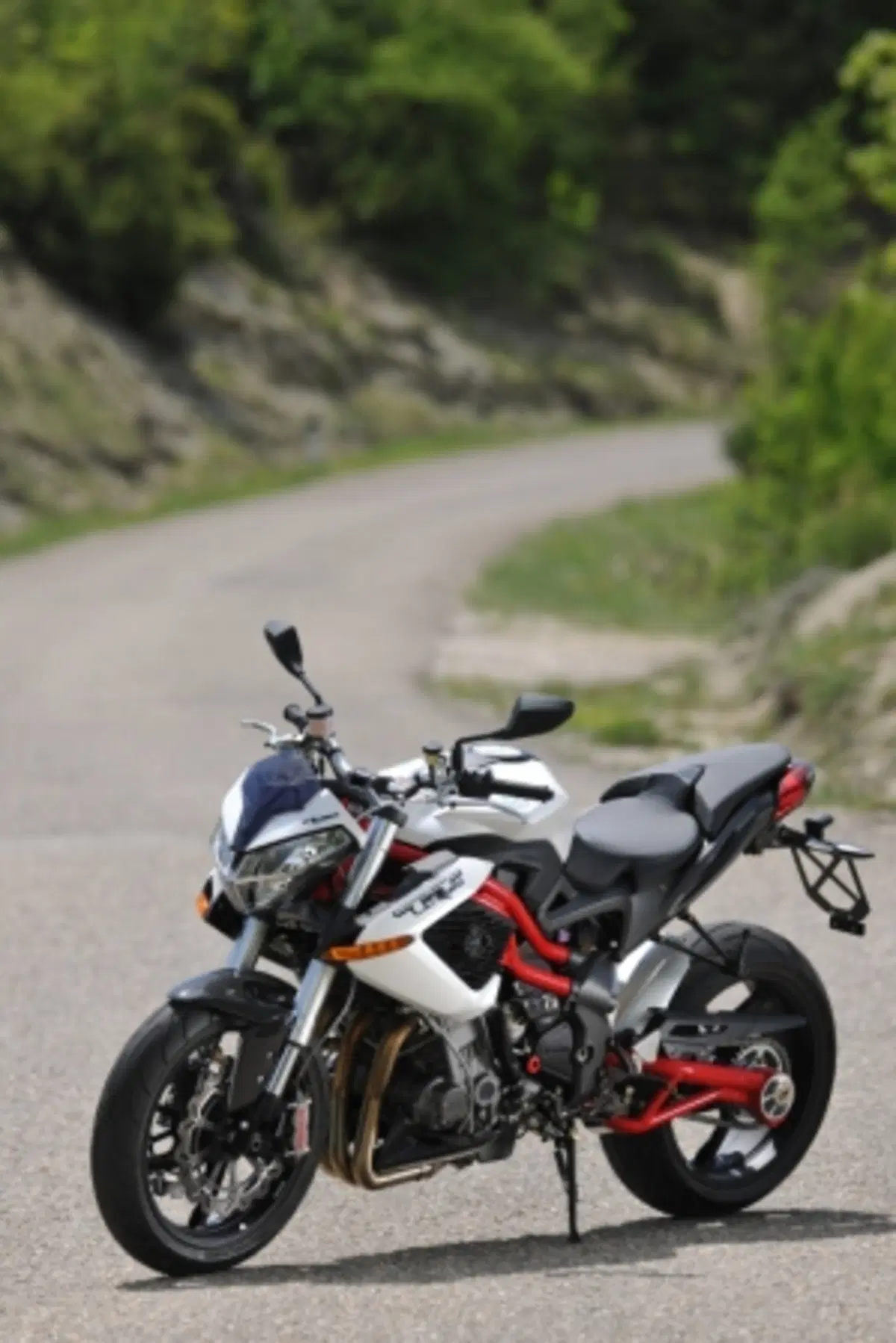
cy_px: 672
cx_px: 448
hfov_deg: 4.6
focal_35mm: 300
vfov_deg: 6.9
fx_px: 11191
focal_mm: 300
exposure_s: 1/500
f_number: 6.3
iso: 100
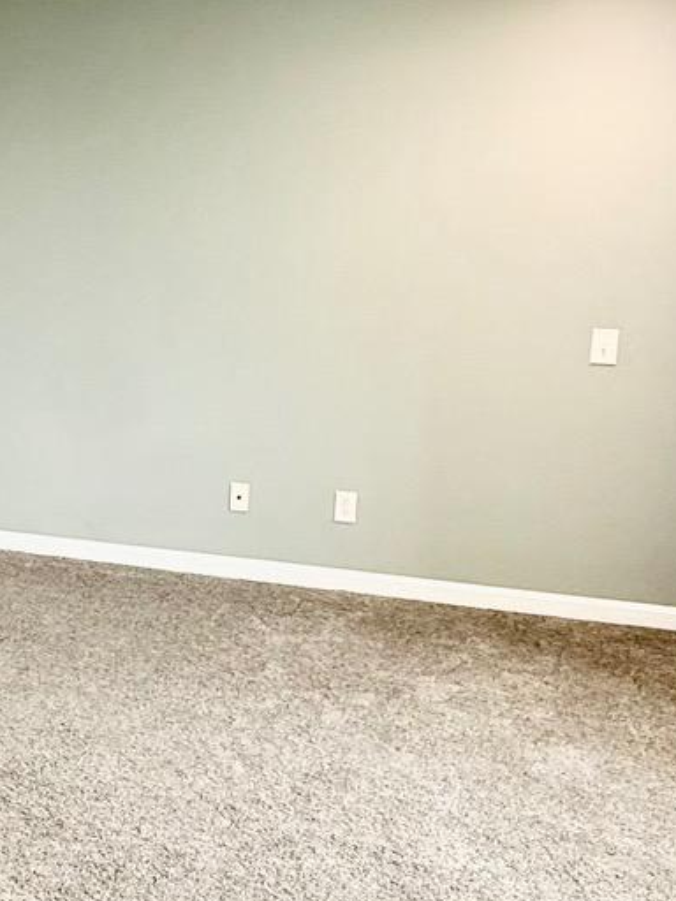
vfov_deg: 44.7
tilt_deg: -6.9
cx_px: -60
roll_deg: +0.2
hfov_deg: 30.8
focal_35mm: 42
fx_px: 1094
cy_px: 391
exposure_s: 1/60
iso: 200
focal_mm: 2.22
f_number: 2.2
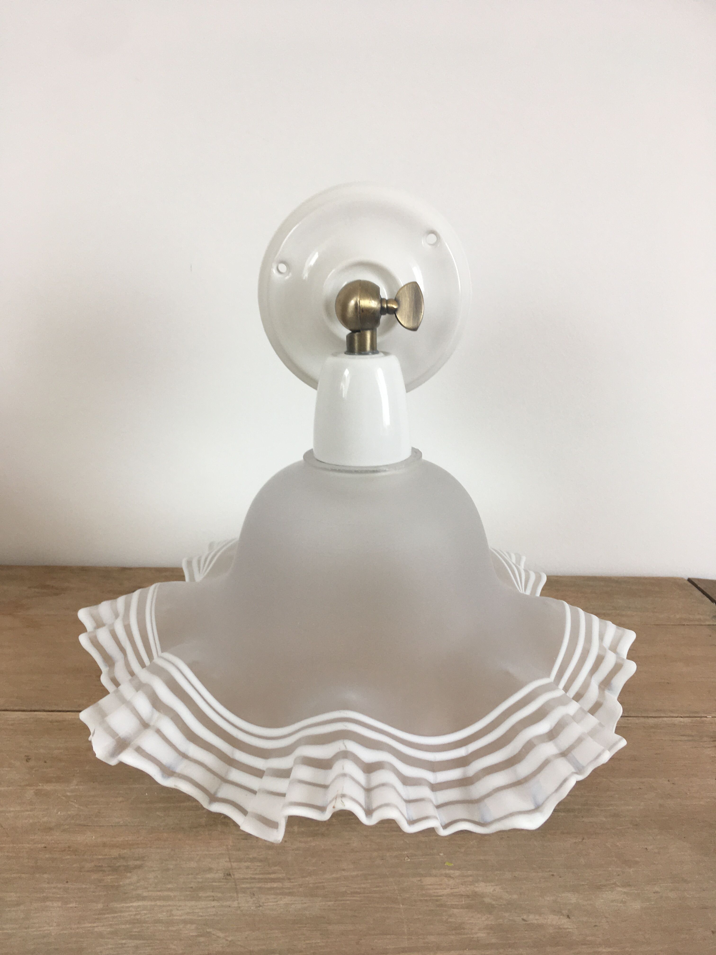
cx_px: 358
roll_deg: -3.2
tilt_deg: -15.0
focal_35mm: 29
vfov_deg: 61.7
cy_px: 478
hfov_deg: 48.2
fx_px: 800
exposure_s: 1/50
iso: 32
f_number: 2.2
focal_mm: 4.15
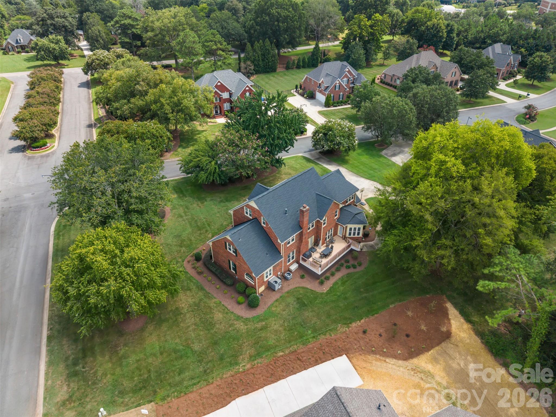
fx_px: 385
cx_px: 278
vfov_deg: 56.8
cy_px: 208
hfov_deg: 71.6
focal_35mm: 24
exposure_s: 1/200
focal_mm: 8.67
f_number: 1.8
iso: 150
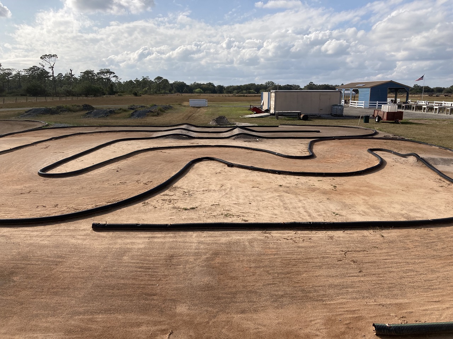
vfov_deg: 49.7
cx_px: 226
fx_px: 366
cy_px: 170
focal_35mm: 28
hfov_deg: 63.4
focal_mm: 3.99
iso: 20
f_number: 1.8
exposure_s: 1/3003
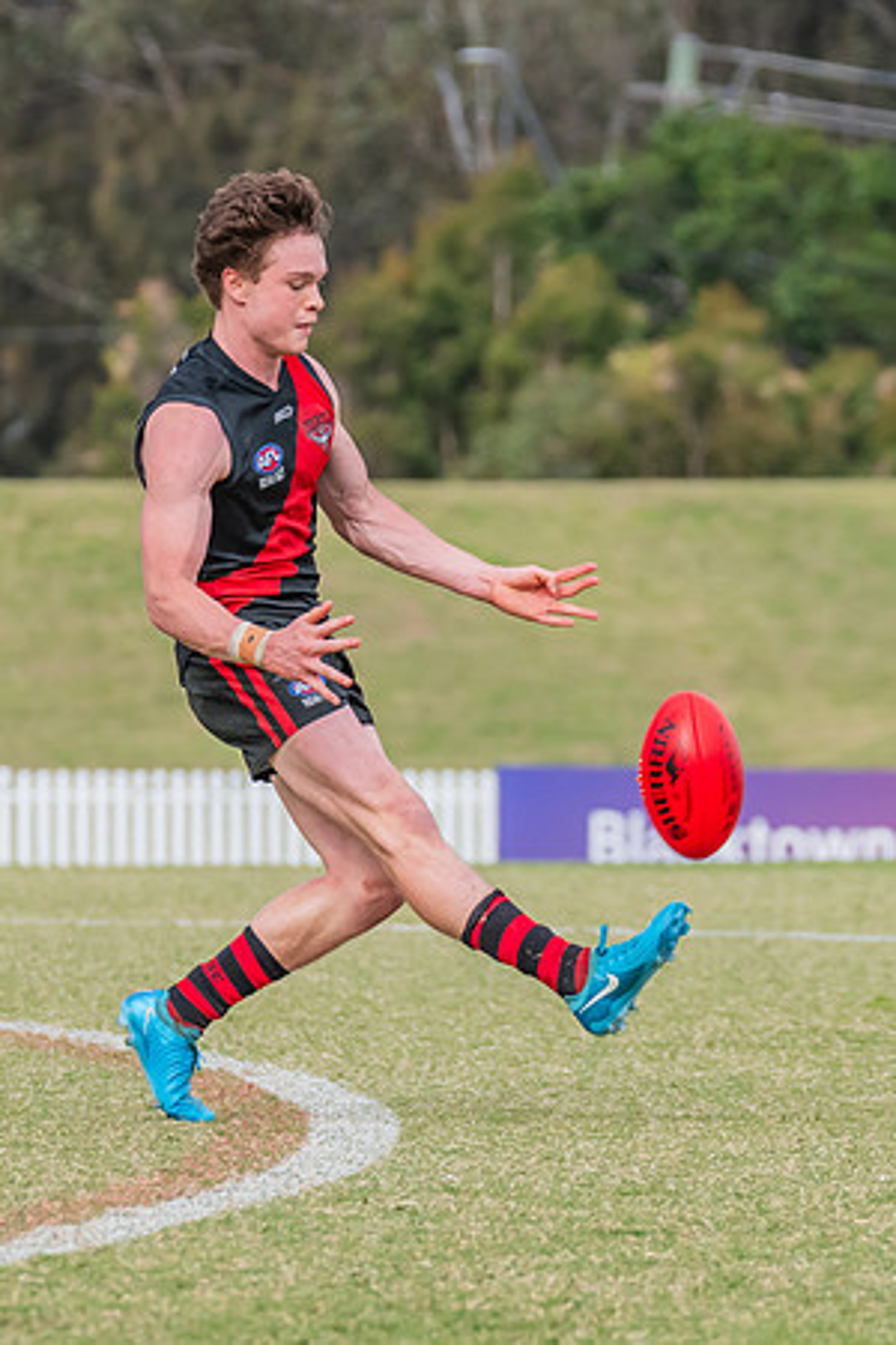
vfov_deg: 3.6
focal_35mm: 568
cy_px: 686
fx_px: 21191
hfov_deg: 2.4
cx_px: 454
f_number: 8
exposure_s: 1/1250
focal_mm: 270
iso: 800
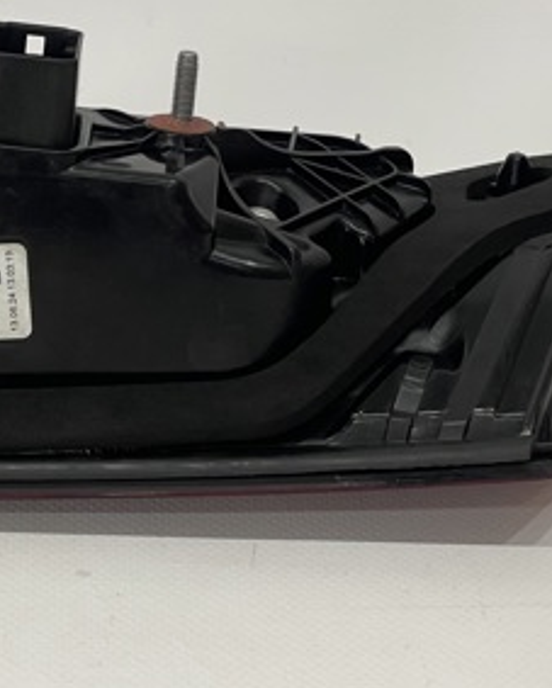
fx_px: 2875
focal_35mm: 141
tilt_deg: -23.7
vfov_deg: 13.6
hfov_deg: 10.9
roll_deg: -1.1
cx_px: 131
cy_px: 128
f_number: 2.2
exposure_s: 1/100
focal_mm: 7.5
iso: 200
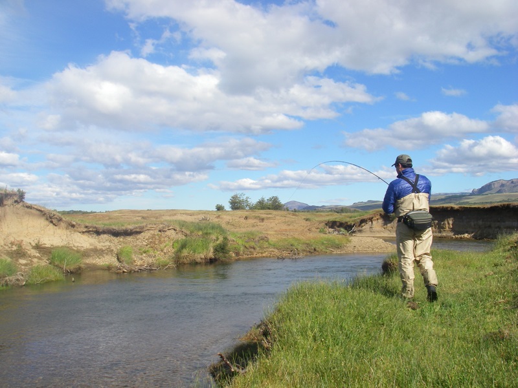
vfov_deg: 37.7
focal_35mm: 38
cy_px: 194
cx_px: 259
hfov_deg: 49.0
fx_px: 569
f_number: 6.6
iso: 64
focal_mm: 6.3
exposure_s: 1/250
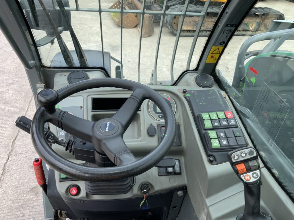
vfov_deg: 48.2
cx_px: 147
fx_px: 246
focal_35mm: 29
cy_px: 110
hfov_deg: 61.7
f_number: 1.8
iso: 16
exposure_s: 1/235
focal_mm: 3
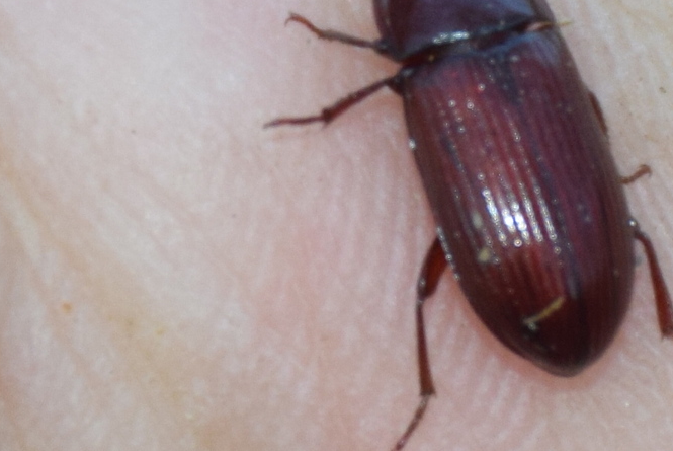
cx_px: 475
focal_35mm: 302
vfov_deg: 4.6
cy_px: 129
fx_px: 5652
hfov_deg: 6.8
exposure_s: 1/200
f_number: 5.6
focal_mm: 140
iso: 500
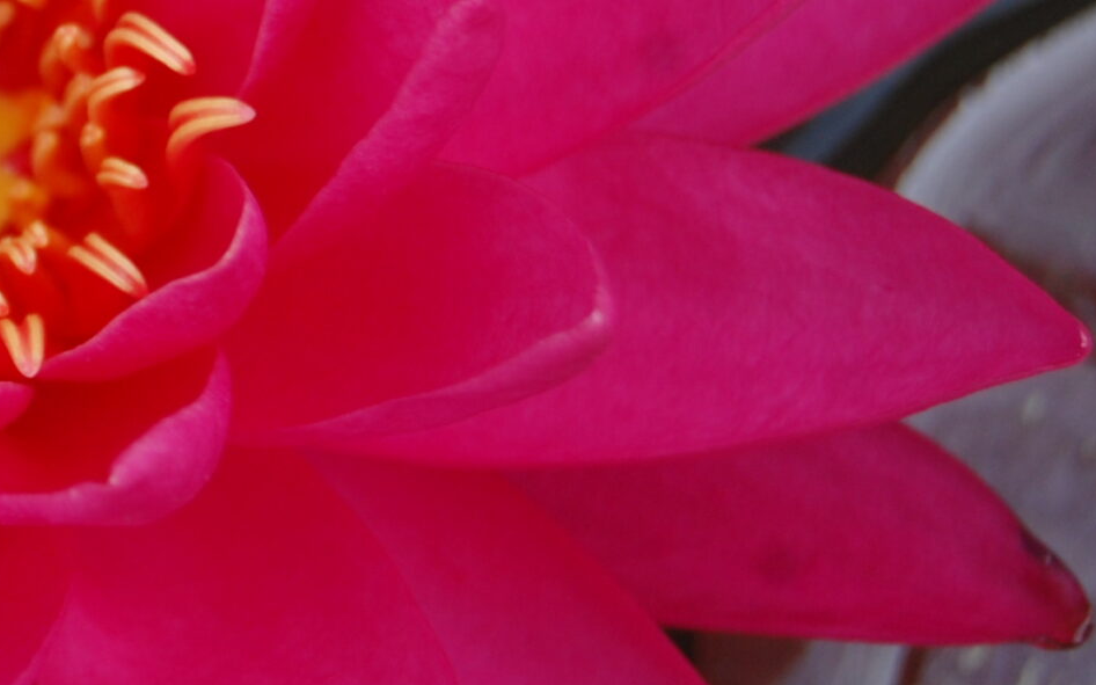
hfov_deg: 9.1
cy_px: -6
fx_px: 6791
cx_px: -270
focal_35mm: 227
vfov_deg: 5.8
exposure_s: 1/250
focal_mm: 55
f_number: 5.6
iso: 400
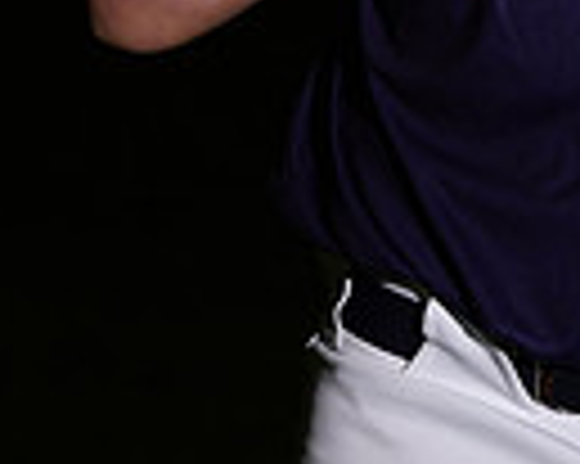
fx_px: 11132
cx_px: 490
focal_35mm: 649
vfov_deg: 2.4
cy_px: -390
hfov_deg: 3.0
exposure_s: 1/125
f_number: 9
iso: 400
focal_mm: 154
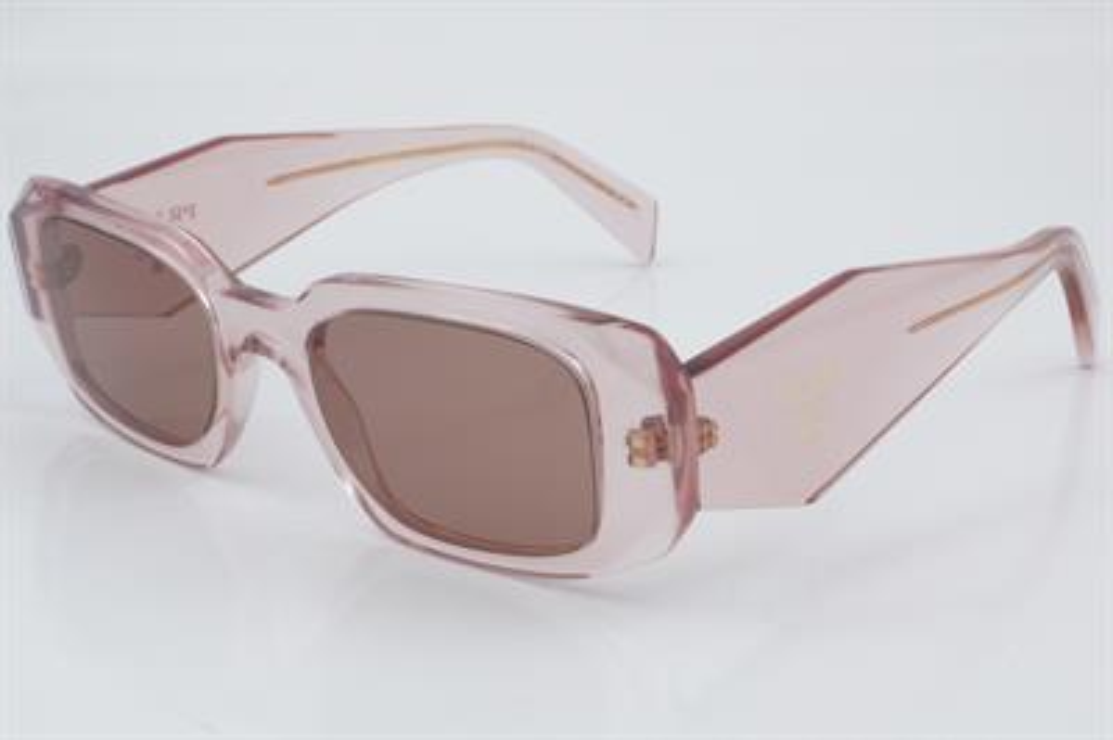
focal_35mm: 75
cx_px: 556
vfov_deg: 18.2
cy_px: 370
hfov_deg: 27.0
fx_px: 2317
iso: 100
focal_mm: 50
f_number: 32
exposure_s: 1/3
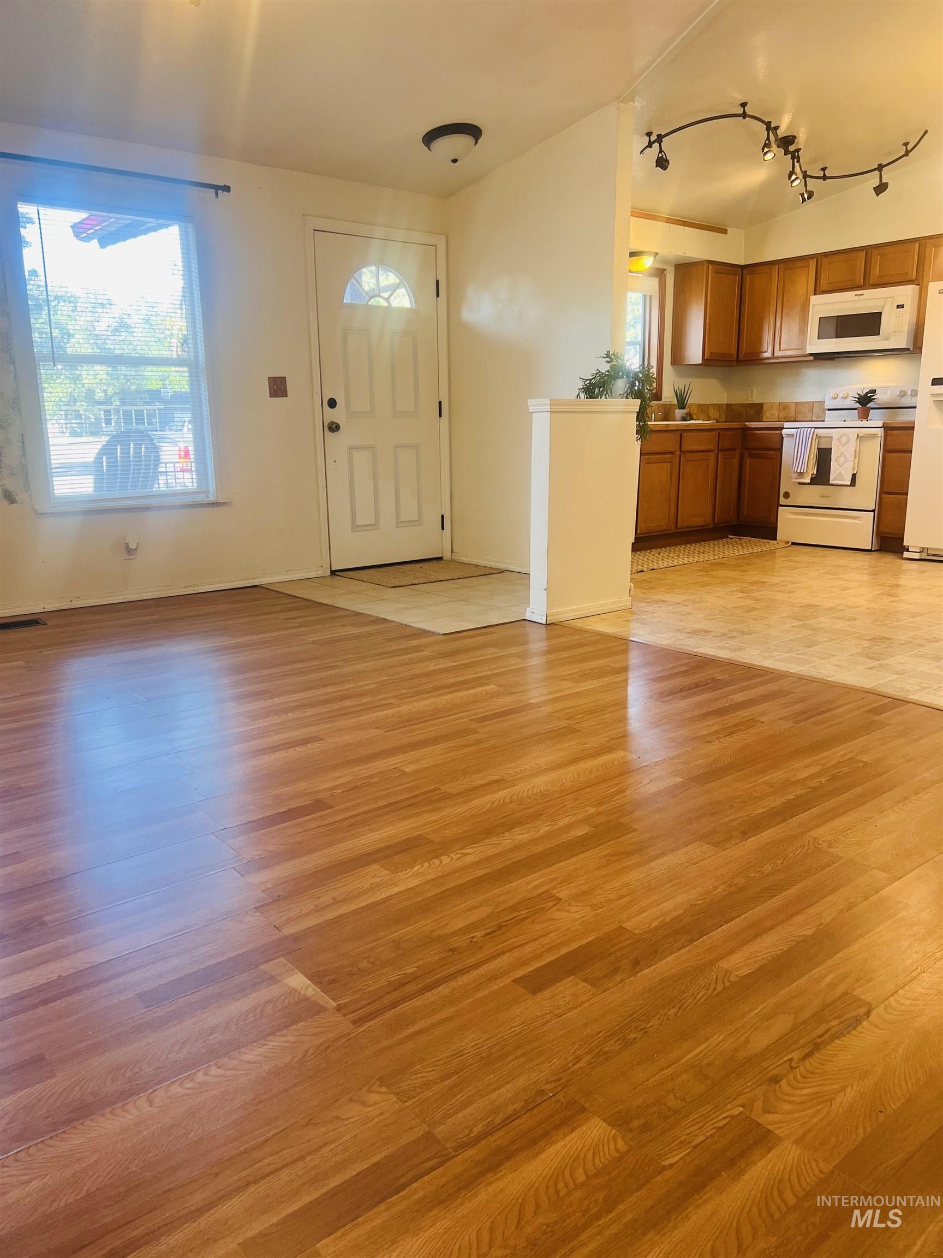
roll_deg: +1.2
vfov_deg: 67.3
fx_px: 944
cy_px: 629
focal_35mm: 26
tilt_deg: -11.5
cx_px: 472
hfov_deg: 53.1
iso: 125
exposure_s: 1/120
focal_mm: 5.7
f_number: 1.5
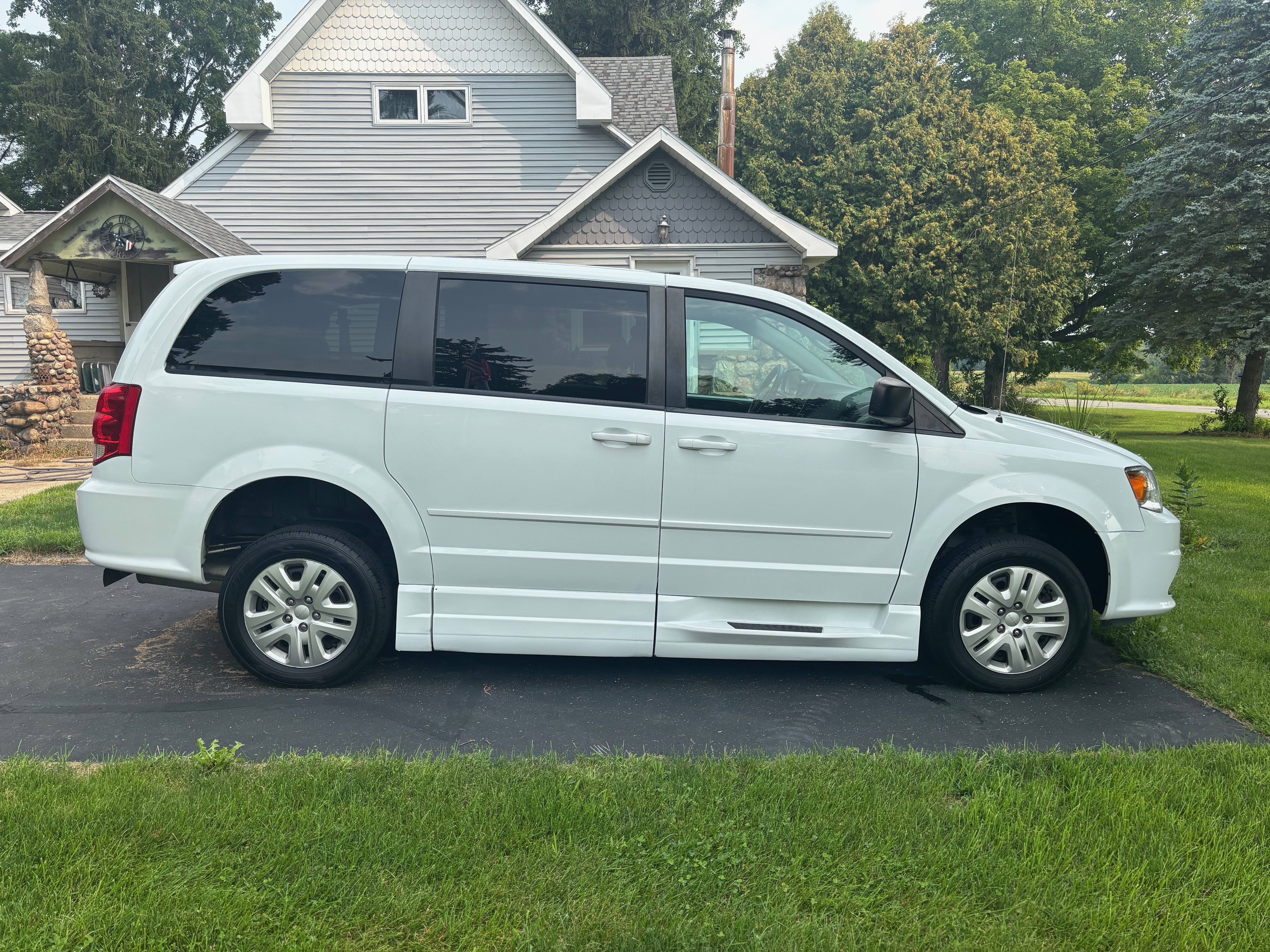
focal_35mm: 26
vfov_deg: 53.1
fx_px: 954
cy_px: 476
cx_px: 635
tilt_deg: -6.4
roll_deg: +0.3
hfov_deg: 67.3
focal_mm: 5.96
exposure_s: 1/1695
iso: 50
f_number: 1.6
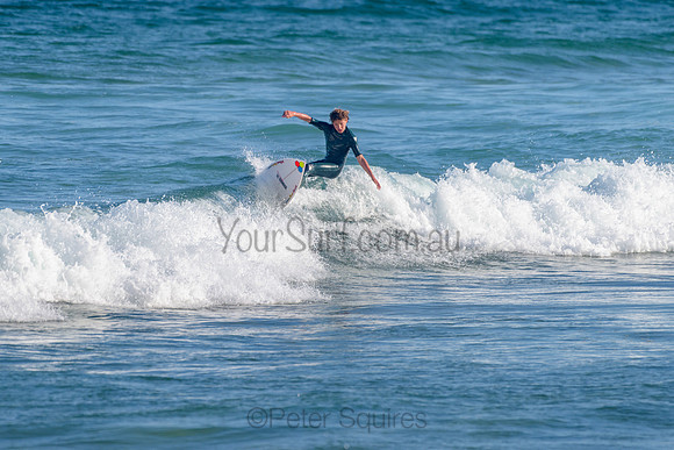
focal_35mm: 613
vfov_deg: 2.2
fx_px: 11483
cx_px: 324
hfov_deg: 3.4
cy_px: 174
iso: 140
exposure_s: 1/2000
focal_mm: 500
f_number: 5.6
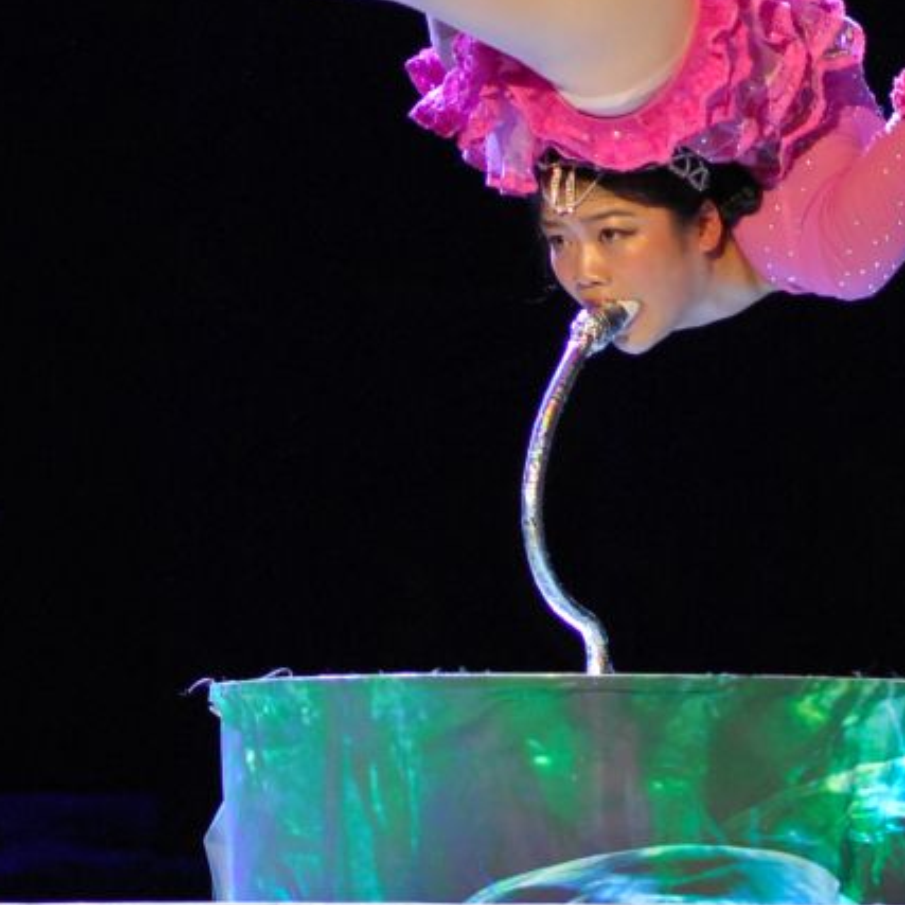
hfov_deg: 18.6
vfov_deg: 18.3
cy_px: 54
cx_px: 636
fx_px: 2751
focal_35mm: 93
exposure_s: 1/80
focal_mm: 24
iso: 400
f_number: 2.8
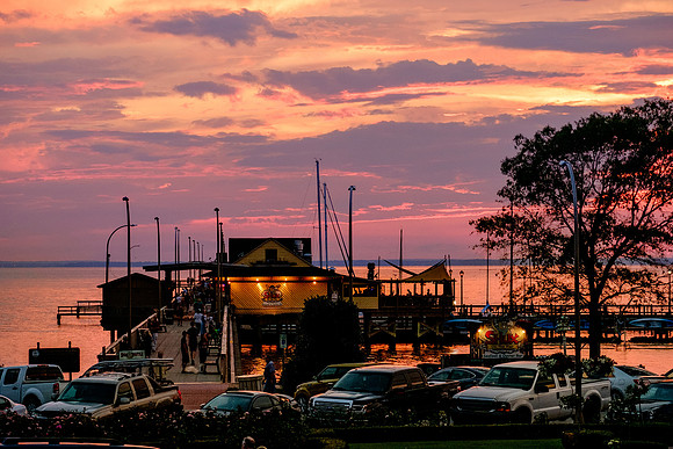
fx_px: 2842
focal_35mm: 152
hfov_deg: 13.5
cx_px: 336
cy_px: 224
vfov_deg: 9.0
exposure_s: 1/250
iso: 1600
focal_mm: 100
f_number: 5
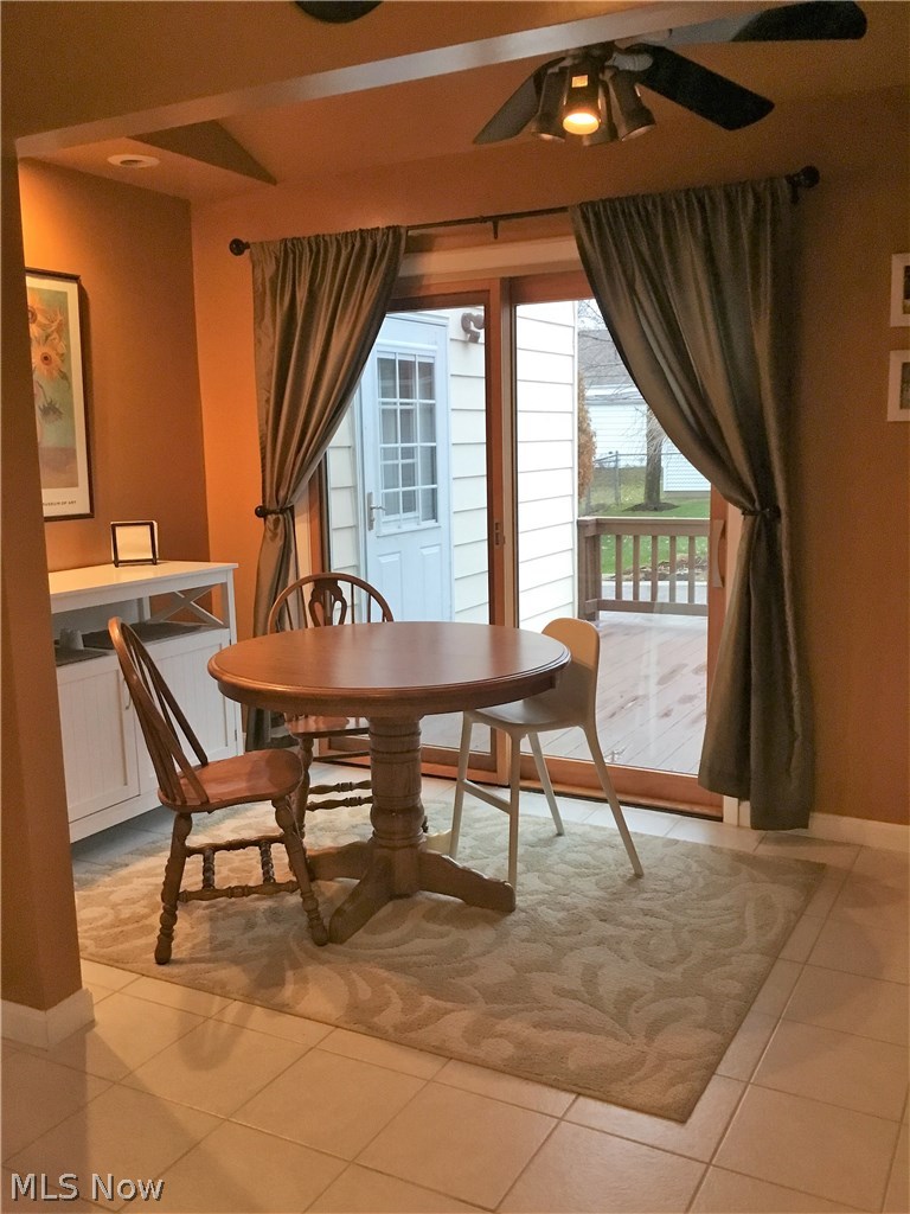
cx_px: 455
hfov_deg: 45.4
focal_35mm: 31
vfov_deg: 58.4
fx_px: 1087
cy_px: 607
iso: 125
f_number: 2.4
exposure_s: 1/30
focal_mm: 3.3
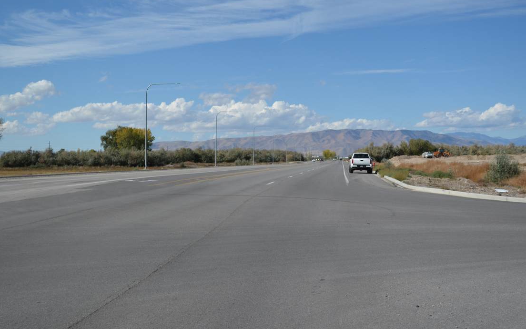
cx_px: 259
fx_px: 659
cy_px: 136
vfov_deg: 27.9
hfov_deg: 43.5
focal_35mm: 46
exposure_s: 1/1250
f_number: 4.2
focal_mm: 26
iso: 100
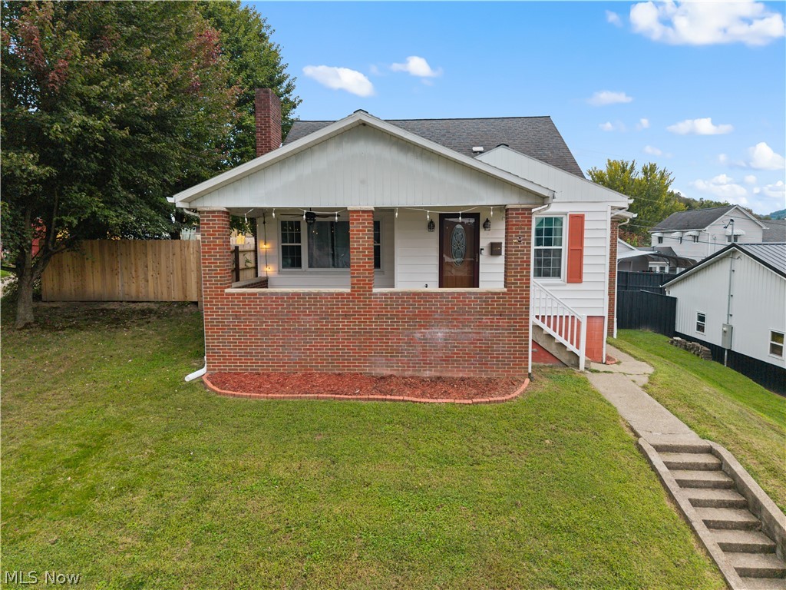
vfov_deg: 56.8
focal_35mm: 24
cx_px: 393
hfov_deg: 71.6
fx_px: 545
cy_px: 295
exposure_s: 1/1600
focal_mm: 8.67
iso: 290
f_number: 1.8
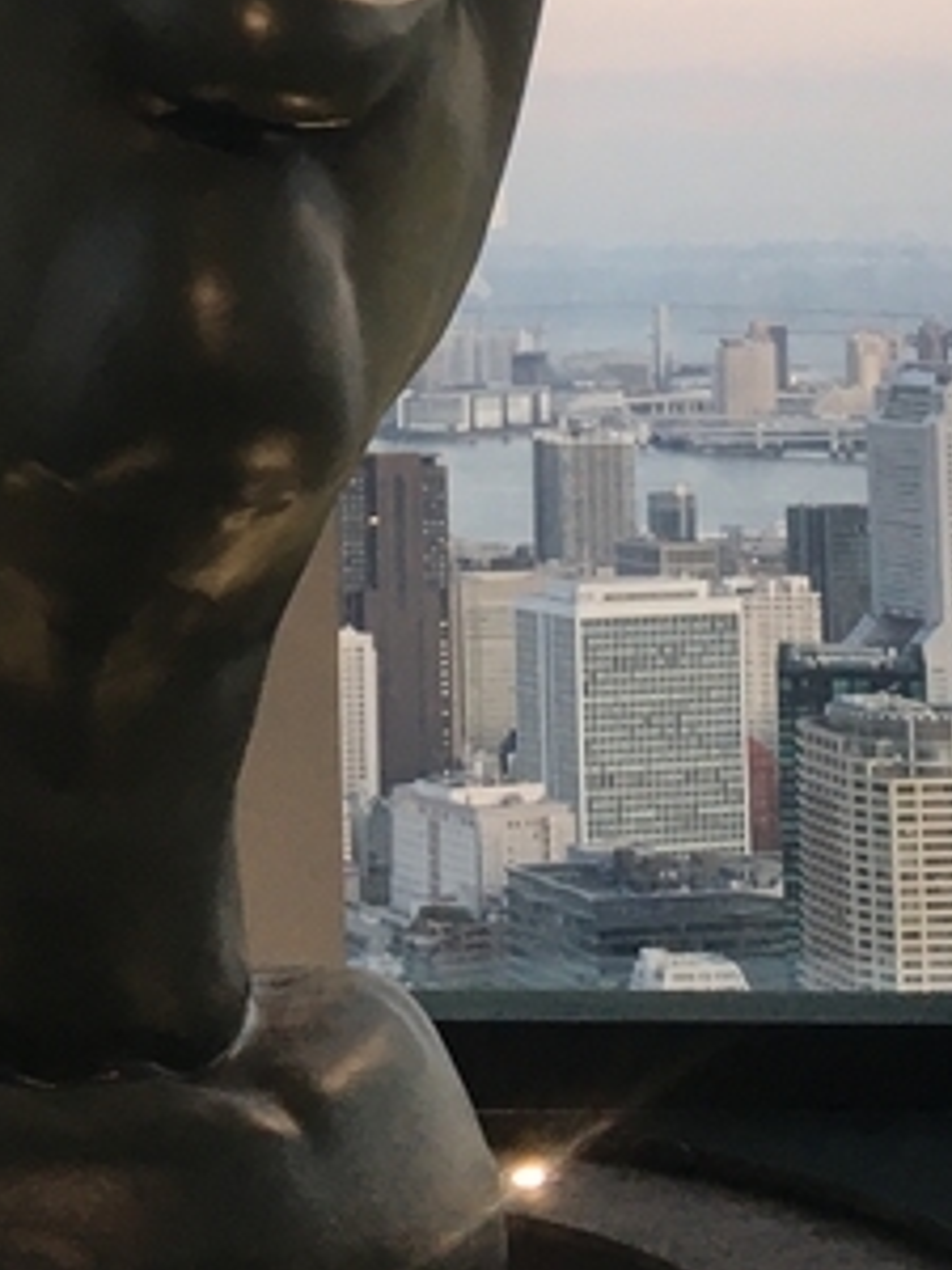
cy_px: -246
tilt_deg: +6.4
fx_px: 4254
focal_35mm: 116
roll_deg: -0.2
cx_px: 8
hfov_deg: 12.6
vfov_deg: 16.3
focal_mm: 4.15
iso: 25
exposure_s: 1/40
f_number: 2.2
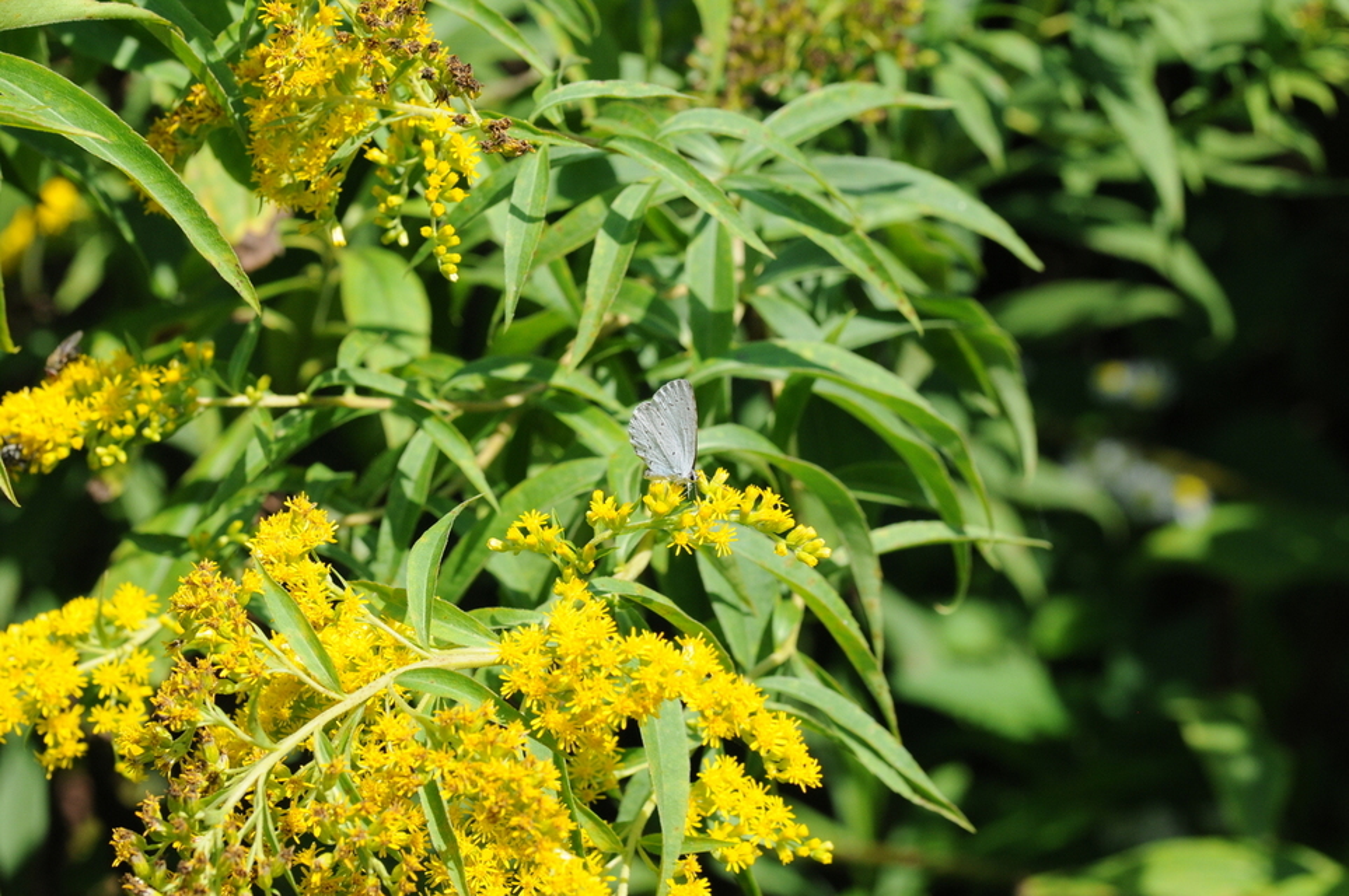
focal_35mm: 158
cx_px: 674
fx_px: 5896
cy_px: 448
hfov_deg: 13.1
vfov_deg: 8.7
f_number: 11
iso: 500
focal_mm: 105
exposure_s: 1/500
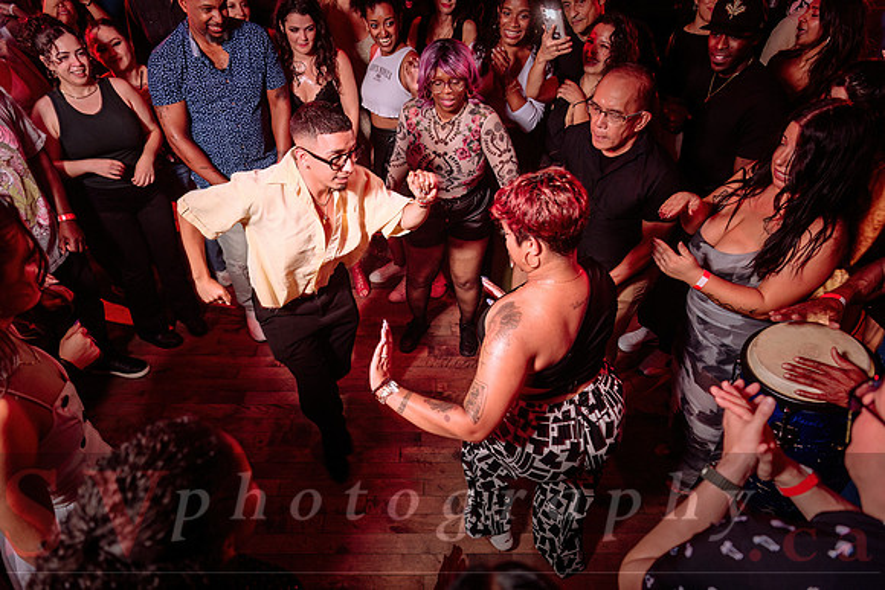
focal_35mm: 24
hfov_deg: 73.7
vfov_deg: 53.2
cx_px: 442
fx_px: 590
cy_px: 295
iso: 800
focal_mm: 24
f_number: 3.2
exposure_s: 1/40
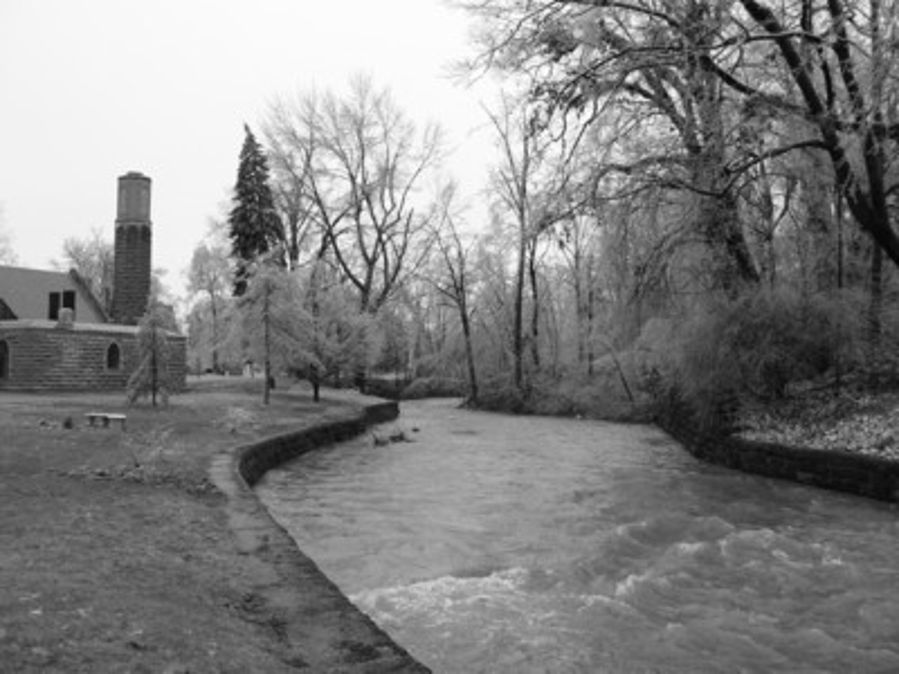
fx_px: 935
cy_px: 337
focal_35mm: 36
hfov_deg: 51.4
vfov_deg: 39.7
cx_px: 450
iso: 80
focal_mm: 6
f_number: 2.8
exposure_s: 1/60
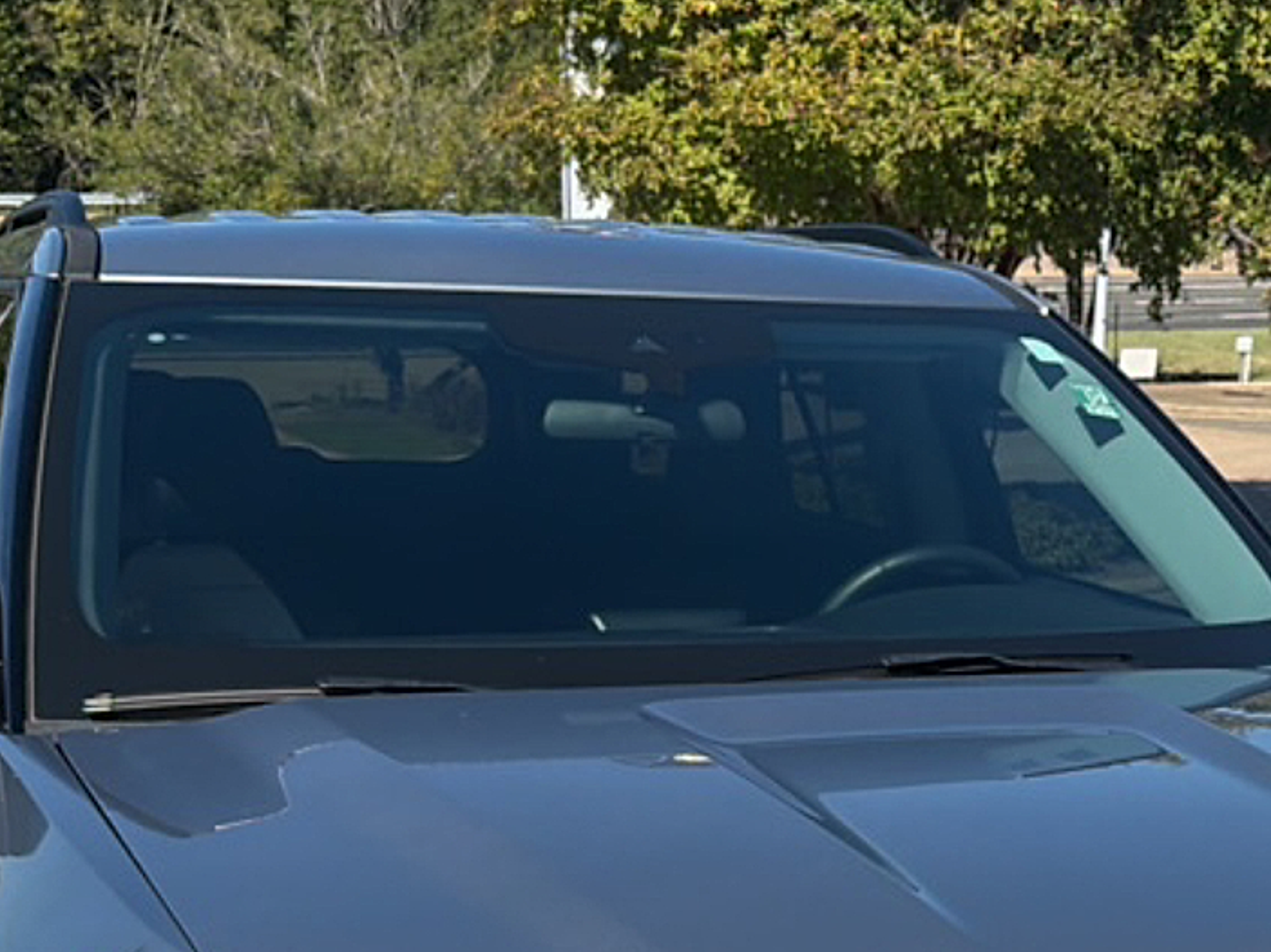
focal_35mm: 57
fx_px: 2092
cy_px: 1066
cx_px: 987
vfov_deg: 23.9
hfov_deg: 33.0
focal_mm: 6.76
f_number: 1.78
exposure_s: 1/7353
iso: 100
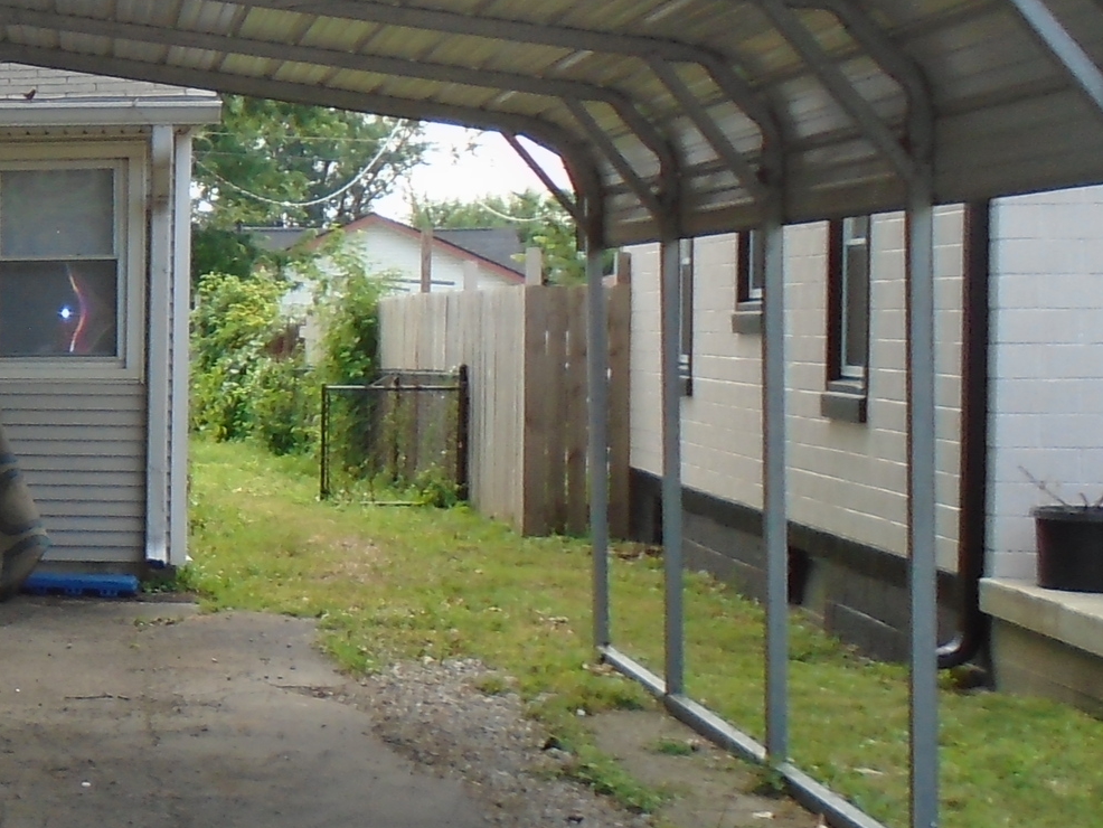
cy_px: 420
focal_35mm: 81
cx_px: -485
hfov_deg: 21.0
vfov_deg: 18.2
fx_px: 2582
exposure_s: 1/250
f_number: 3.2
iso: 100
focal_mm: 4.6
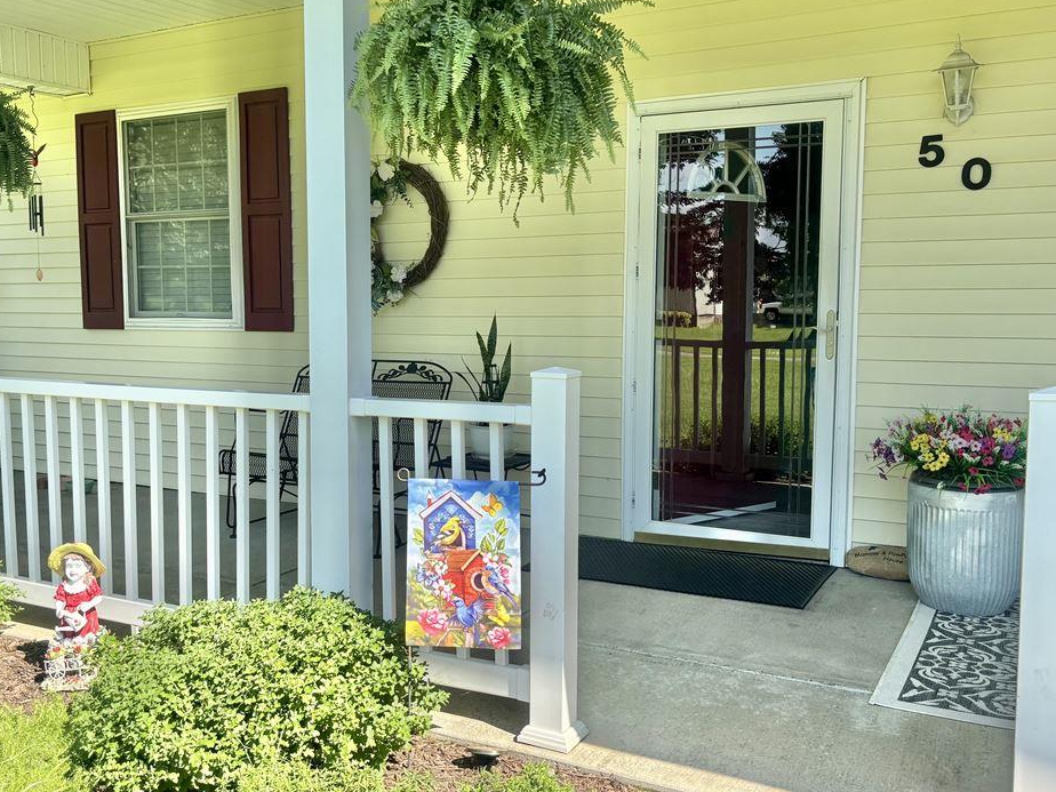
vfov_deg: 39.7
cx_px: 407
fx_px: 1098
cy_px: 389
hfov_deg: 50.9
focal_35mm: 36
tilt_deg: -4.4
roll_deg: +2.1
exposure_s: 1/997
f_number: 1.6
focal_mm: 5.96
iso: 50
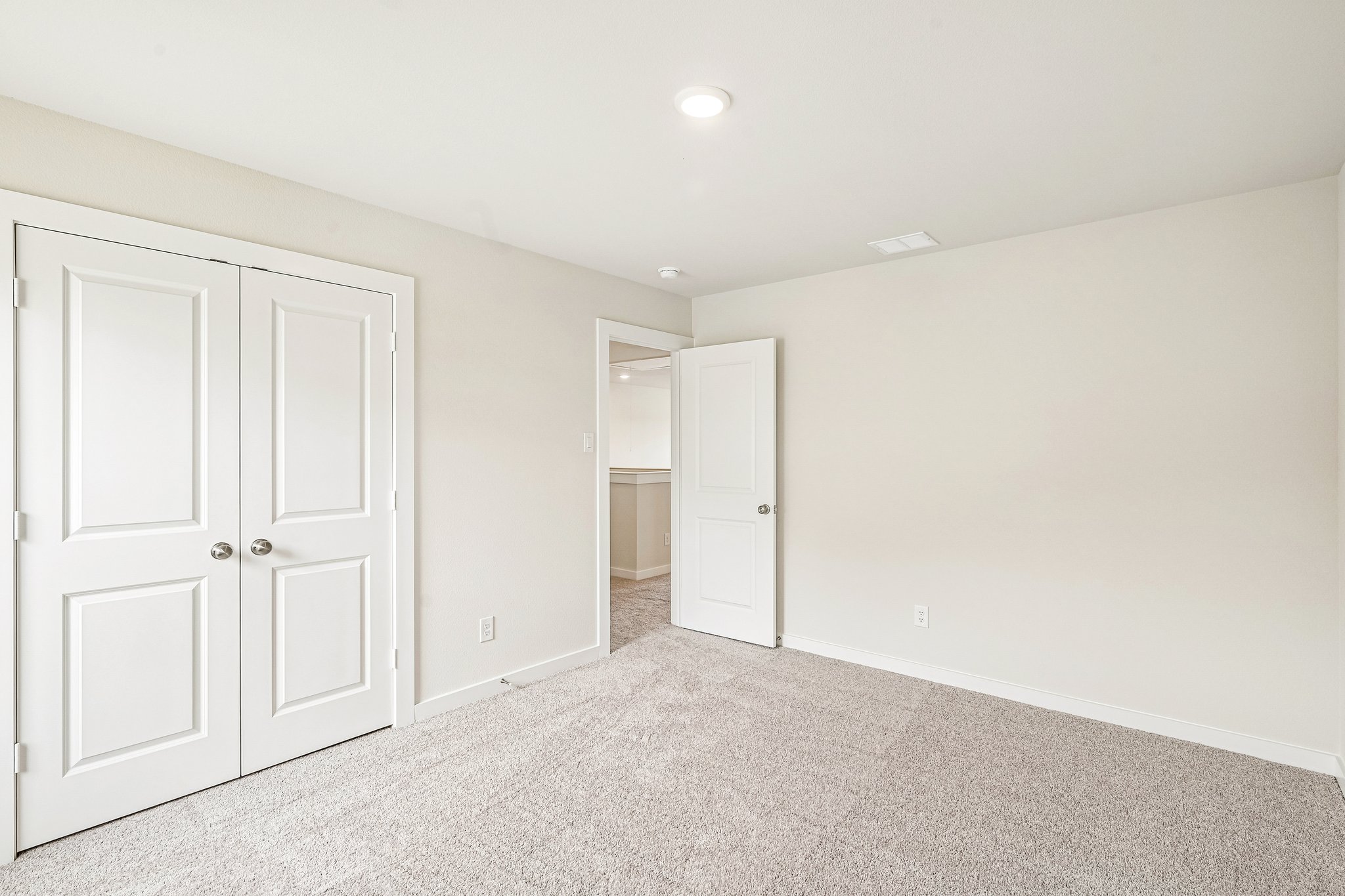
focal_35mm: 16
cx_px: 672
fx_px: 616
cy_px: 448
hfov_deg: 95.0
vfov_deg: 72.0
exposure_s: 1/50
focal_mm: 16.5
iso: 400
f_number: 8
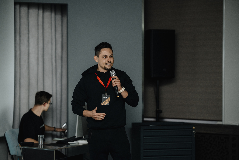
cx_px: 120
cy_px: 80
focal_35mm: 85
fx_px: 564
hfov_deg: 23.9
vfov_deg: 16.1
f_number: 1.8
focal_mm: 85
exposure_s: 1/125
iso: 500
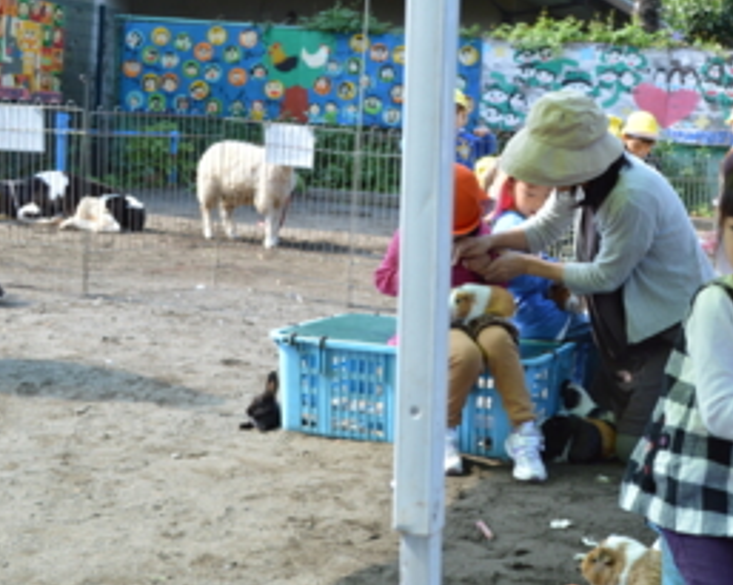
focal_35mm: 57
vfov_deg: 26.6
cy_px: 257
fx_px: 1235
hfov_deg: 32.4
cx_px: 559
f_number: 5.6
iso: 250
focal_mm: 26
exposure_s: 1/125
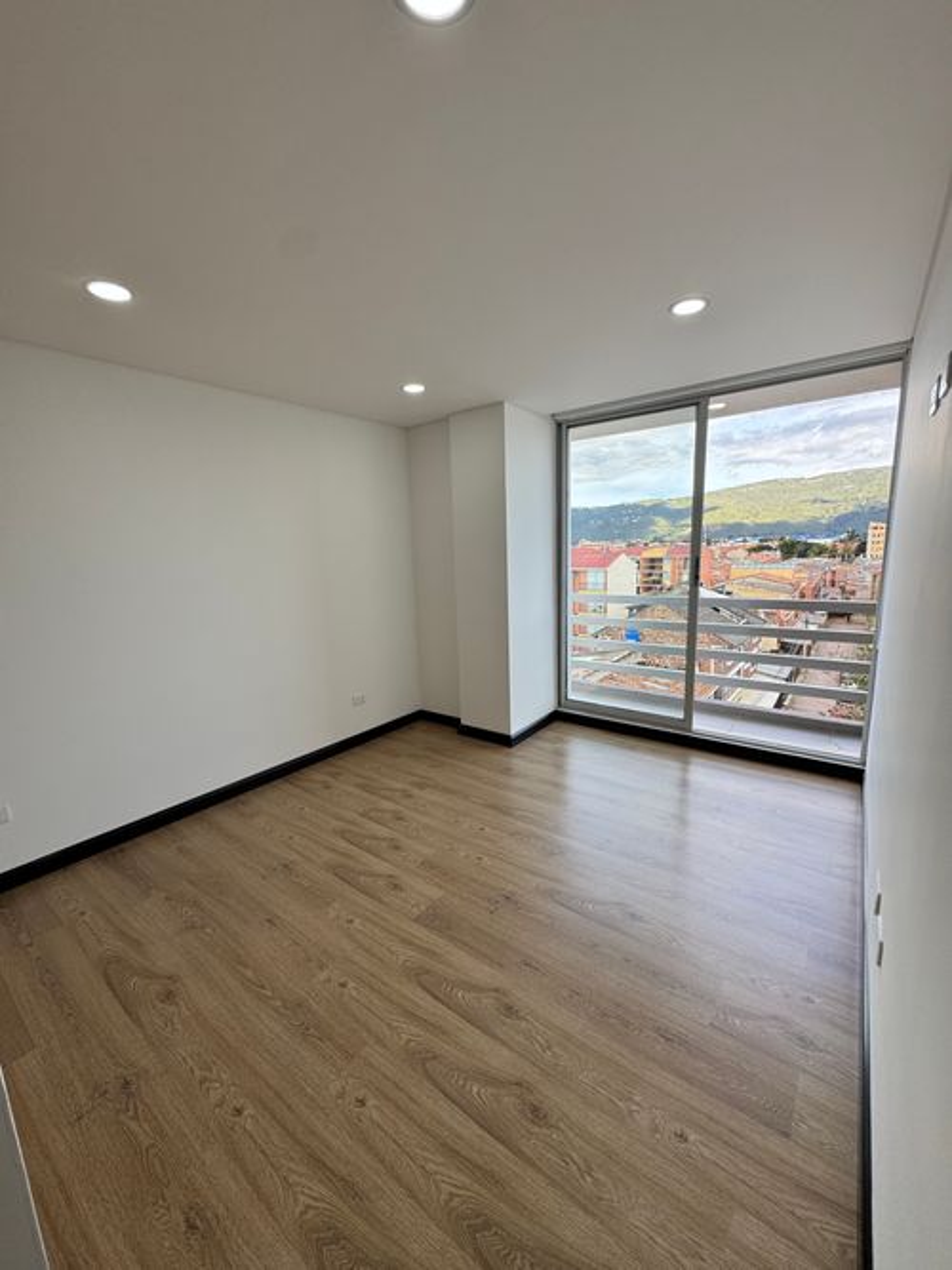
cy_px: 635
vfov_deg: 102.1
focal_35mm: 14
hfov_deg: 85.7
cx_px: 476
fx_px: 514
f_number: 2.2
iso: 40
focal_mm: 2.22
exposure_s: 1/152
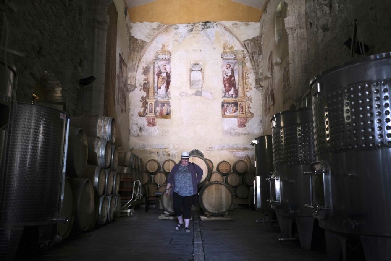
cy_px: 130
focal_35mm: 35
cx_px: 196
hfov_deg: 54.4
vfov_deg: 37.9
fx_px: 380
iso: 1600
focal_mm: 23
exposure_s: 1/80
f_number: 2
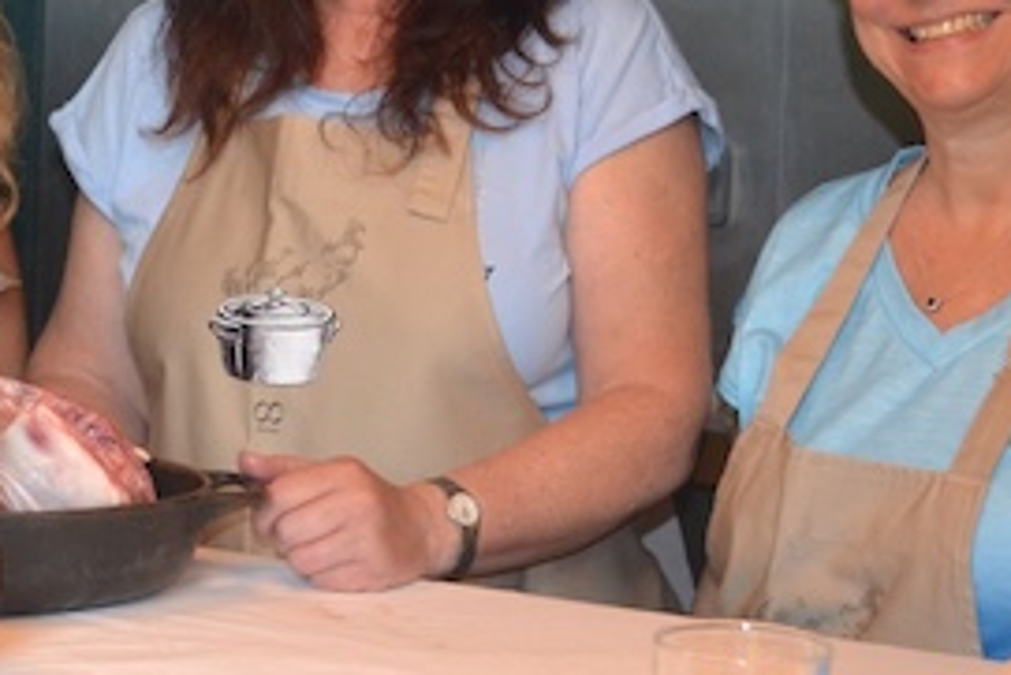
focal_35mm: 113
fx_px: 3175
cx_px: 261
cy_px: 82
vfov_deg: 12.1
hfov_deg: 18.0
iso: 1800
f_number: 5
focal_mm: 34
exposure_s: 1/60
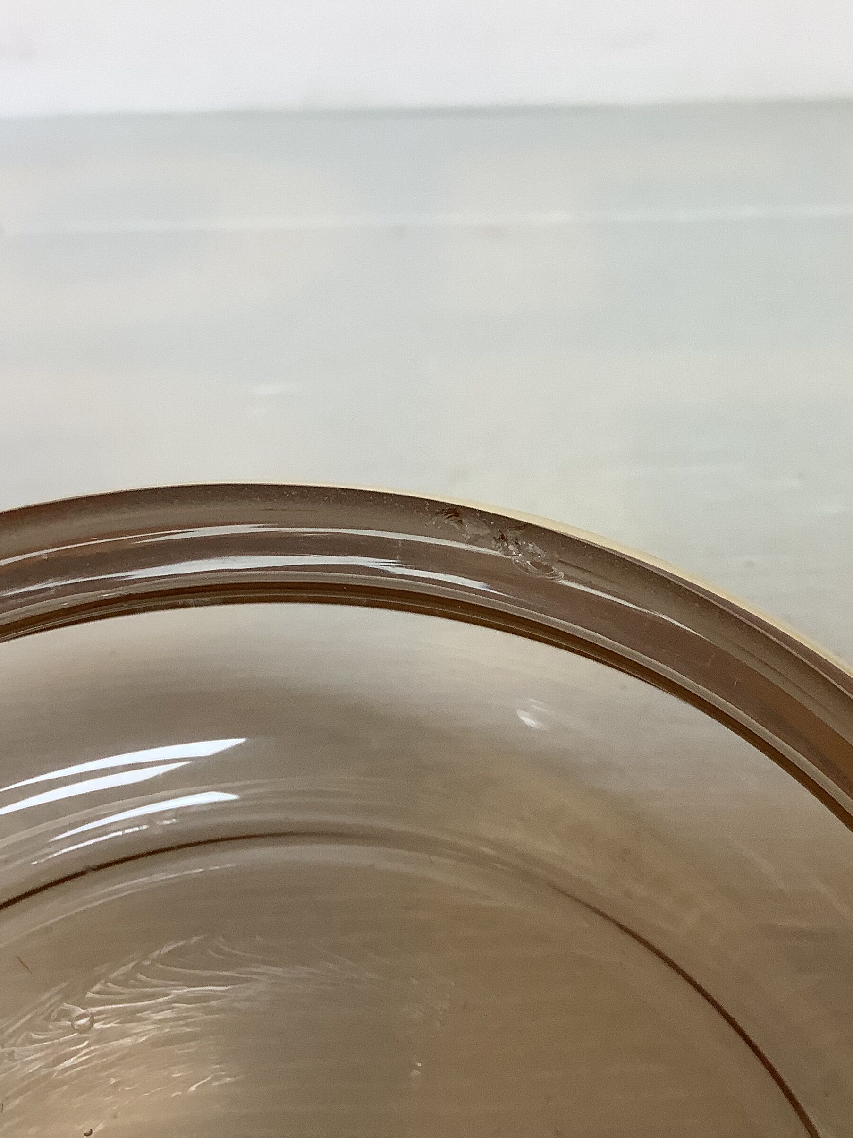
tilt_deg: -33.1
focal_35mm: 42
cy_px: 561
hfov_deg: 33.7
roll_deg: +0.2
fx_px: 1380
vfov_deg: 44.8
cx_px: 635
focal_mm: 3.3
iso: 64
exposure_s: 1/50
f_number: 2.4
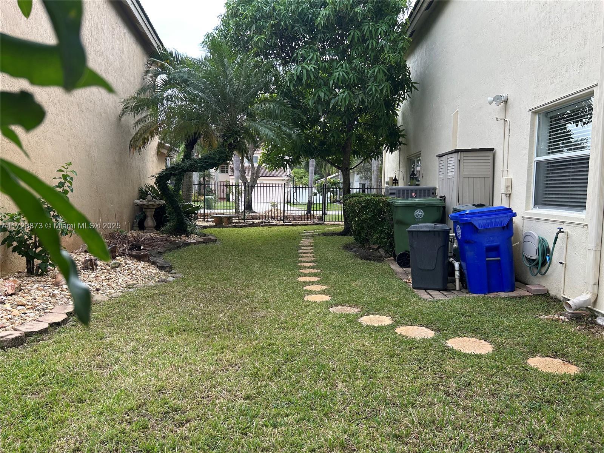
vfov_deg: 53.1
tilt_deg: -3.5
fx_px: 454
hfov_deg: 67.3
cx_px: 302
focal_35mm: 26
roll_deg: -1.1
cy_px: 226
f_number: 1.5
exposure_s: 1/791
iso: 50
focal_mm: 5.7
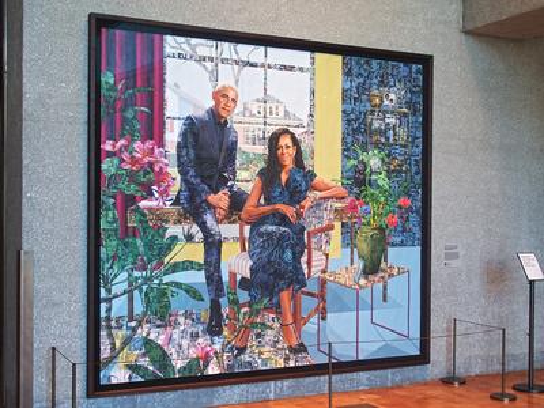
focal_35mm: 46
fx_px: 723
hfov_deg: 41.2
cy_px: 204
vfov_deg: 31.5
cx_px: 272
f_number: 2.8
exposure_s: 1/80
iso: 200
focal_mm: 9.8
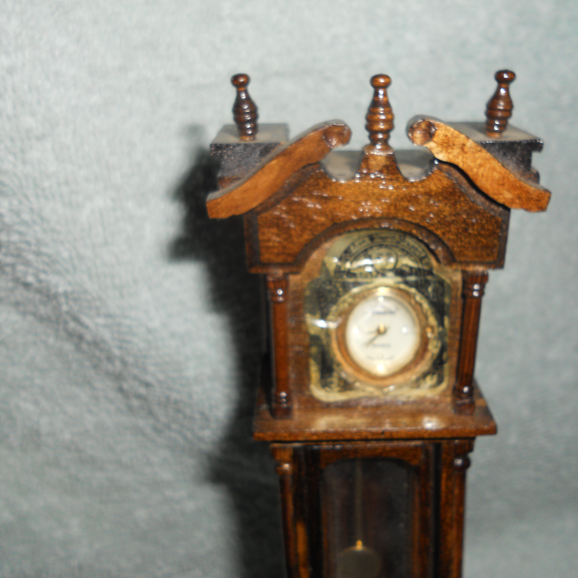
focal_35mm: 38
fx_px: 718
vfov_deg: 43.9
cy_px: 288
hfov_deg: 43.8
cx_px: 314
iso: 80
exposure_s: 1/25
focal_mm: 5.8
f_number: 8.8
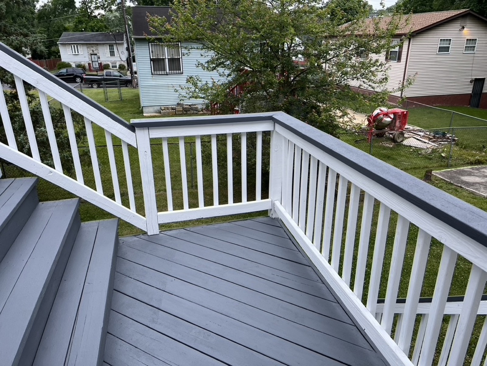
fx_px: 366
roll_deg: +0.6
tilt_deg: -20.4
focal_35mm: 26
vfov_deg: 53.1
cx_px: 244
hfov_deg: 67.3
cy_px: 183
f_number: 1.5
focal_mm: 5.7
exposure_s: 1/121
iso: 125
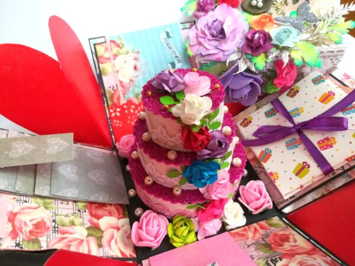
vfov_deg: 53.1
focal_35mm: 26
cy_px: 133
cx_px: 178
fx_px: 267
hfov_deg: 67.3
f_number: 2.2
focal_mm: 3.83
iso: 160
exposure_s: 1/33.3
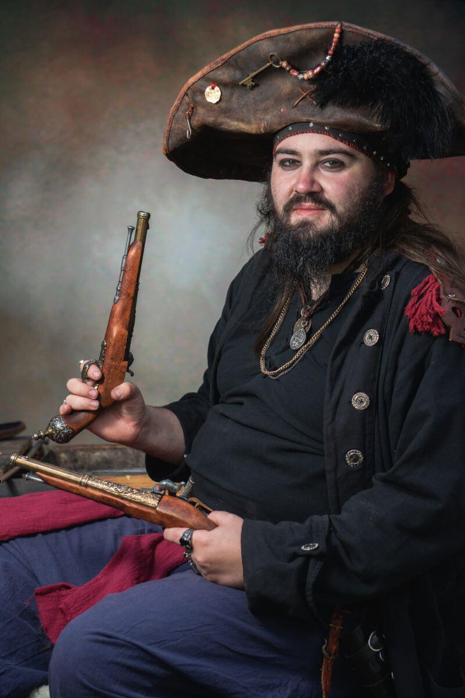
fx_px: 2112
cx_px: 232
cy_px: 349
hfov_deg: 12.6
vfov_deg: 18.8
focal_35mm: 109
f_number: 5.6
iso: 100
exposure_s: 1/200
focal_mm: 73
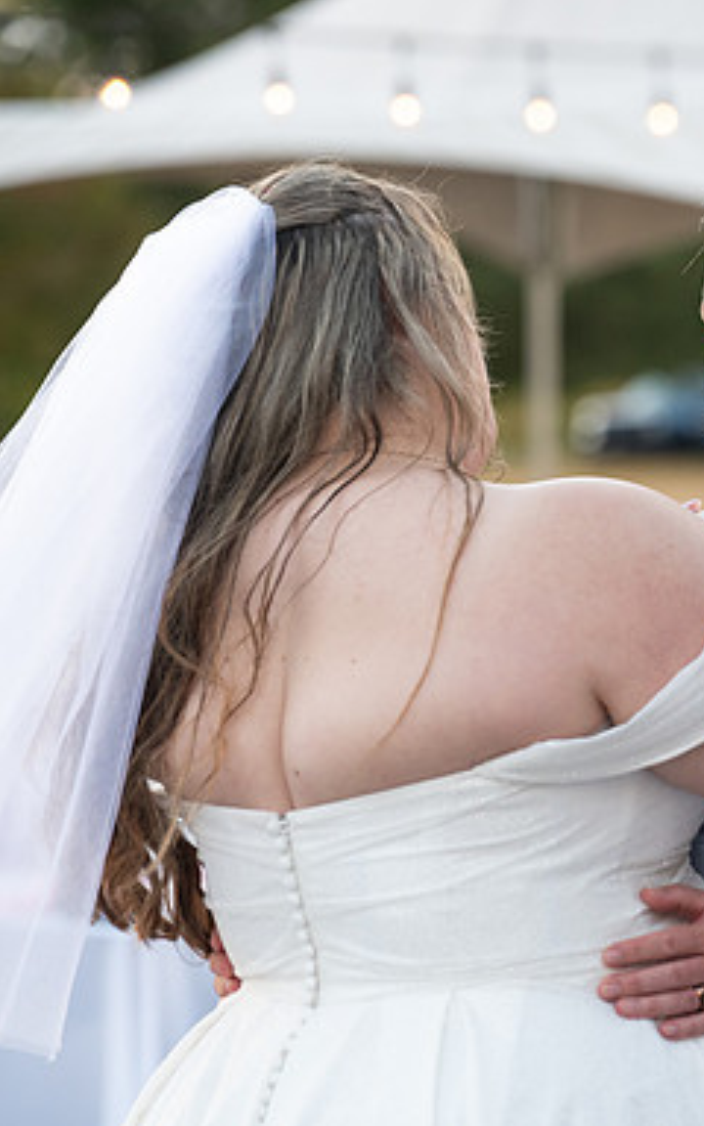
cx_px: 707
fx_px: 6385
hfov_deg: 6.3
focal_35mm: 208
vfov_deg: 10.1
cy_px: 564
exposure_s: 1/500
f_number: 4
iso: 1600
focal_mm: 135
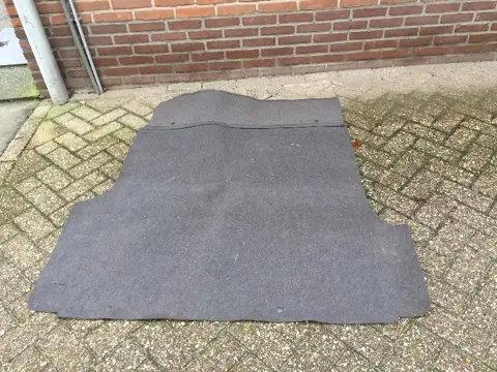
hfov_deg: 61.7
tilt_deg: -42.5
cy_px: 186
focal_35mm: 29
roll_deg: +3.7
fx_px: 416
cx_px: 248
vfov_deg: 48.2
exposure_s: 1/33
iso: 40
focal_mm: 4.15
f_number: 2.2
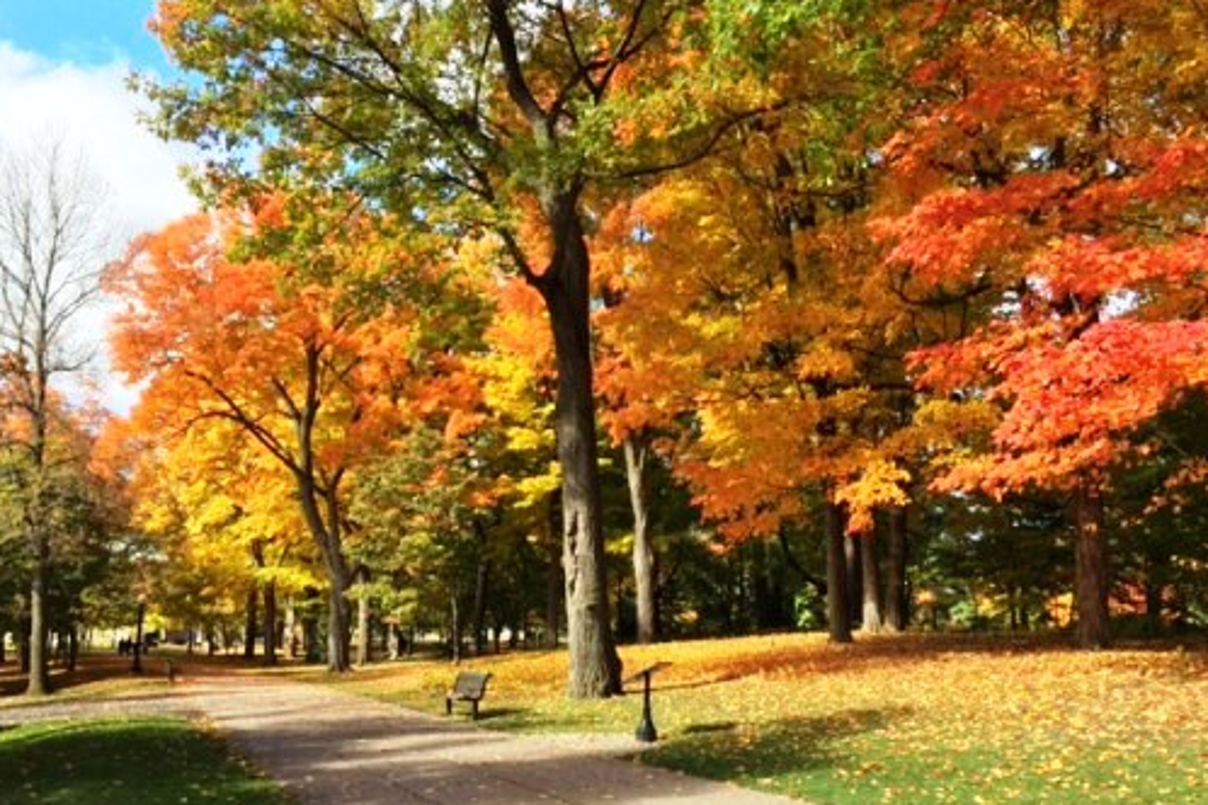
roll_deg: +0.7
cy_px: 449
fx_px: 1040
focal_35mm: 31
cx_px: 594
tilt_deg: +8.8
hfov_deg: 60.3
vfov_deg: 42.3
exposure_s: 1/430
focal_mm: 4.15
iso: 32
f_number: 2.2
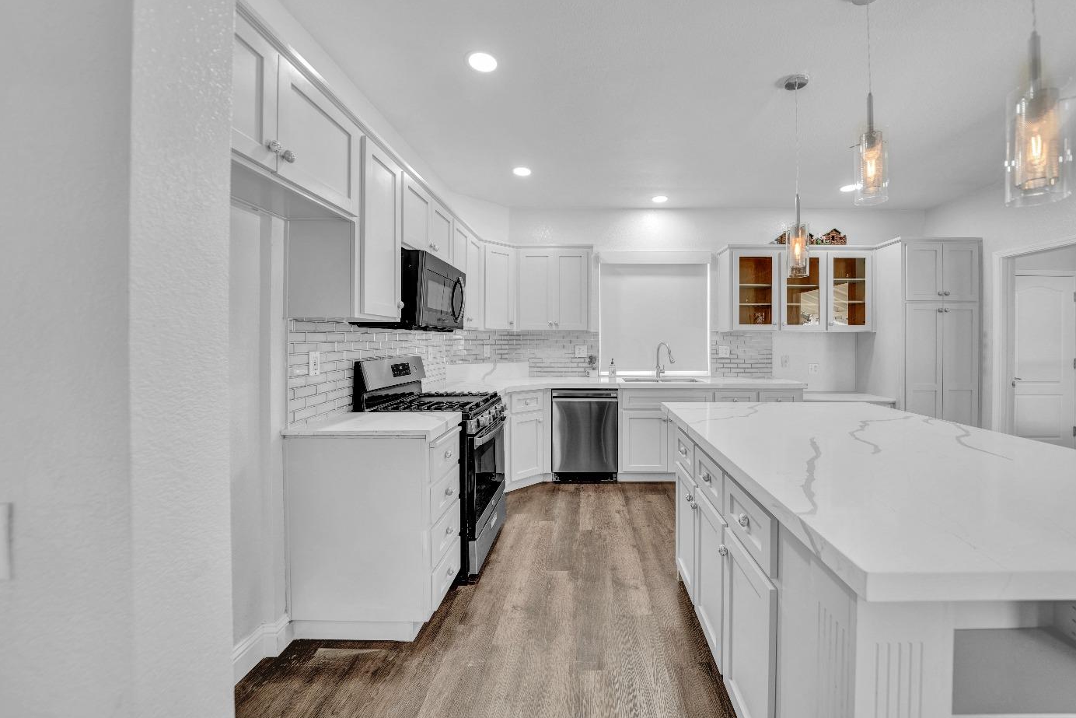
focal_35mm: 13
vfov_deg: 85.4
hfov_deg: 108.1
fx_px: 389
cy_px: 342
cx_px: 582
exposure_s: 1/3.33
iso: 100
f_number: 4.5
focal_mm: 12
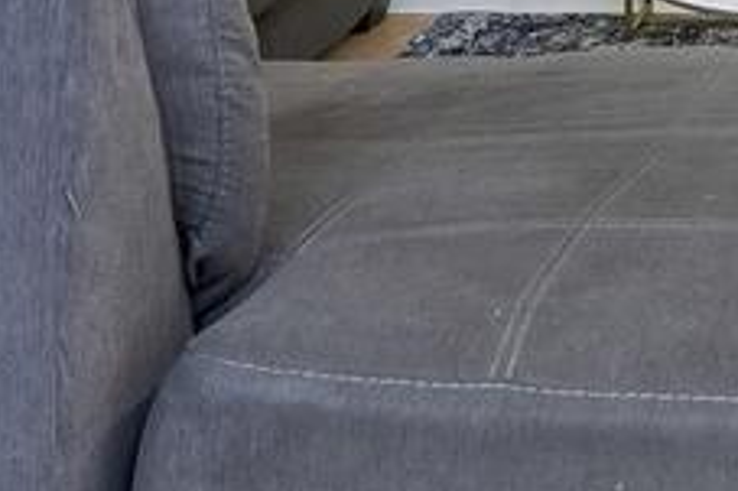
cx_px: 1005
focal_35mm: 89
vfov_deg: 13.5
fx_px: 1823
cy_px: -429
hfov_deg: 20.5
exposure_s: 1/10
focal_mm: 14
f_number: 11
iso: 400
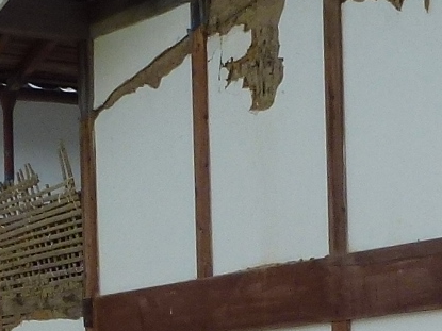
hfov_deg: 13.3
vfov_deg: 9.7
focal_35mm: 148
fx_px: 1889
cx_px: 255
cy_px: 524
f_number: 4
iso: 100
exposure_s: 1/640
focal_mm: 4.3
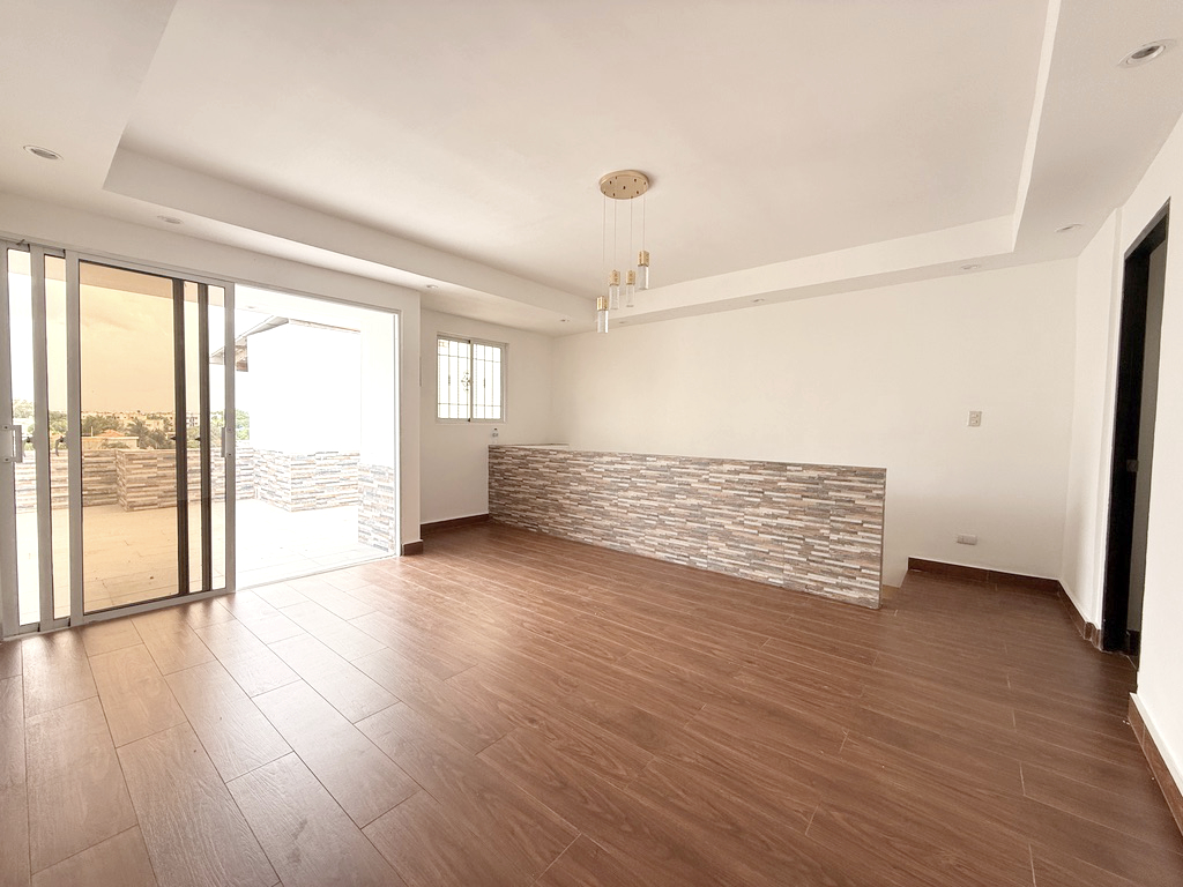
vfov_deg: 85.7
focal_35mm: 14
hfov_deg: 102.1
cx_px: 592
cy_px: 444
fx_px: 478
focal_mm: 2.2
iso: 64
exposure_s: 1/230
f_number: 2.2
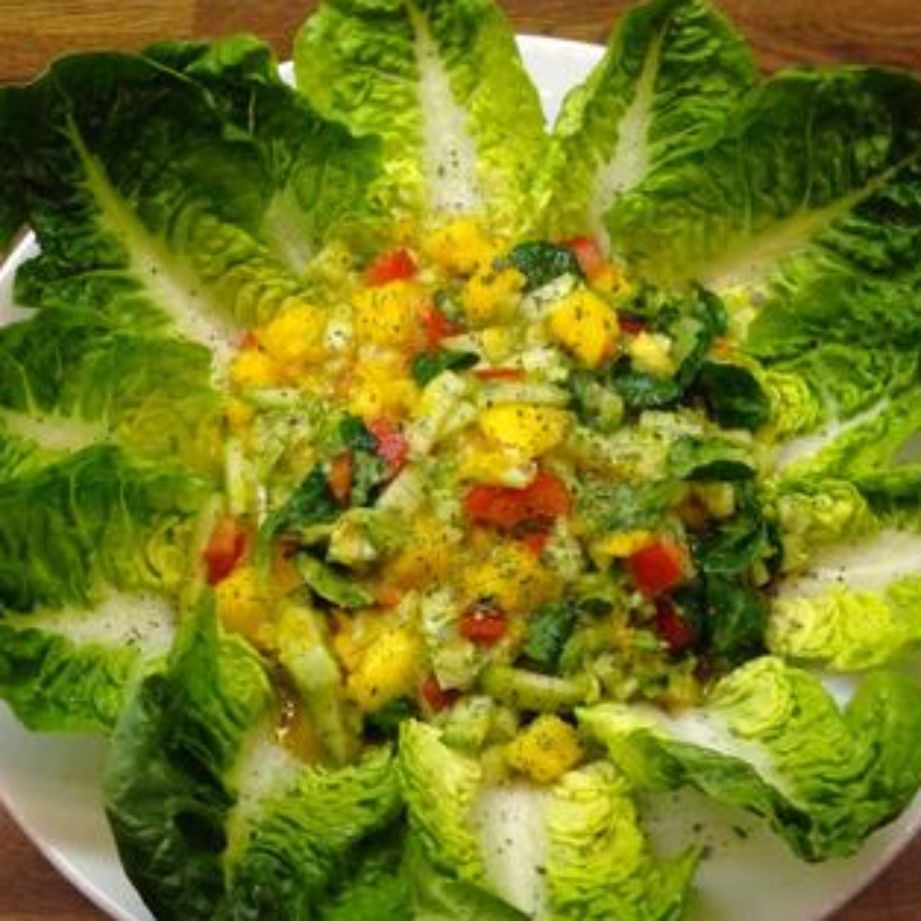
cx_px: 469
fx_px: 1475
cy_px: 481
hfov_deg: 34.7
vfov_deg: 34.7
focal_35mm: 49
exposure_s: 1/40
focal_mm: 4.12
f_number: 2.4
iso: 64
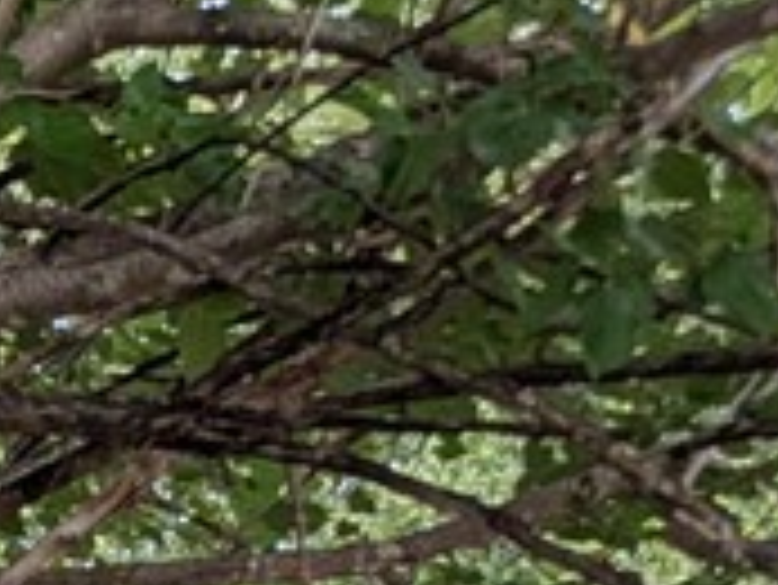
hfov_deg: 10.4
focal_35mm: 142
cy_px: 1701
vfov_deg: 8.8
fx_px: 3194
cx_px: -1464
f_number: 1.68
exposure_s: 1/2463
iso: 18
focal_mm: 6.9
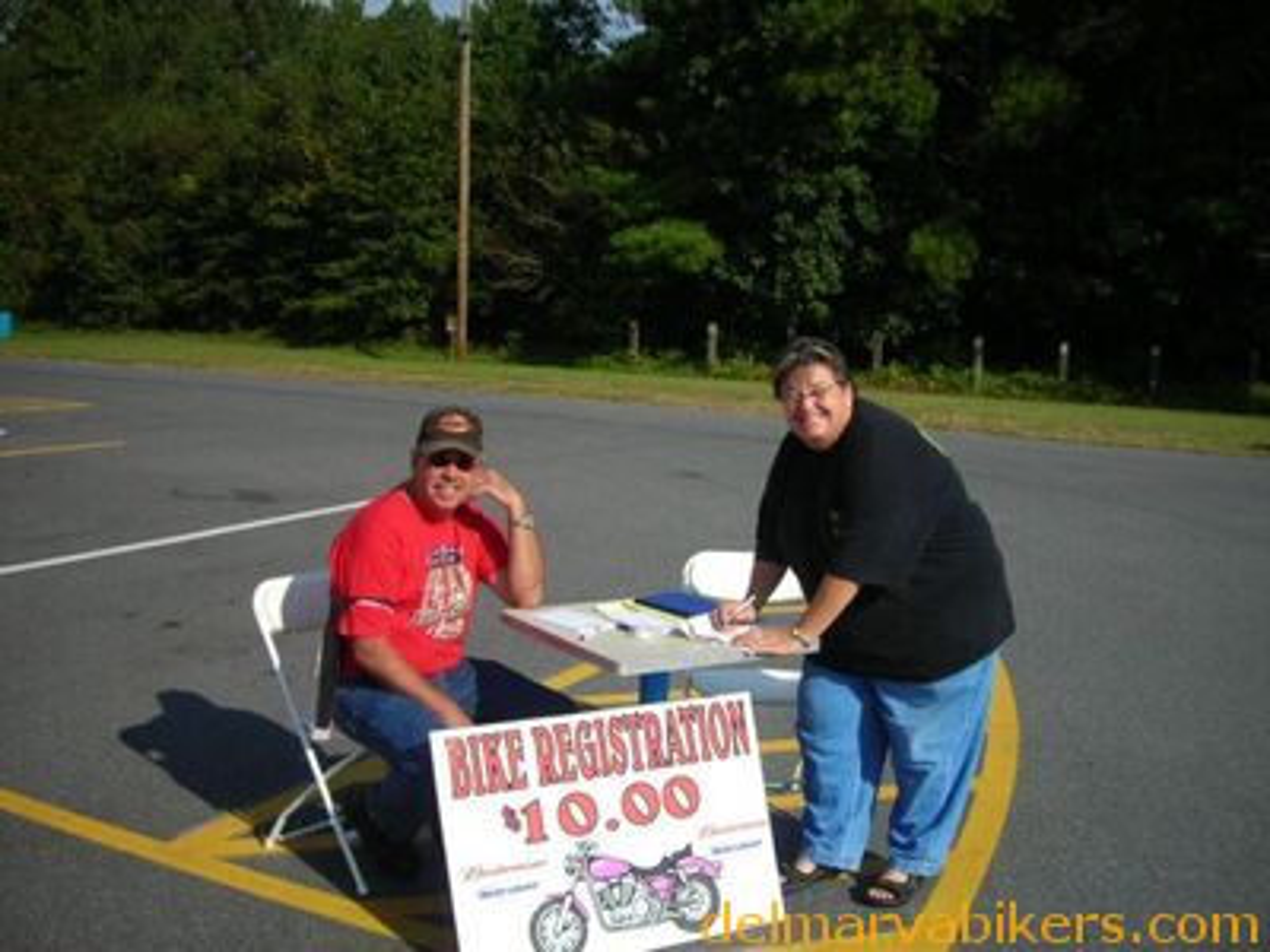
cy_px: 476
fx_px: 1394
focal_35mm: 38
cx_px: 635
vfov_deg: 37.7
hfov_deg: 49.0
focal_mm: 6.3
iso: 50
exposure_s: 1/204
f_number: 6.4
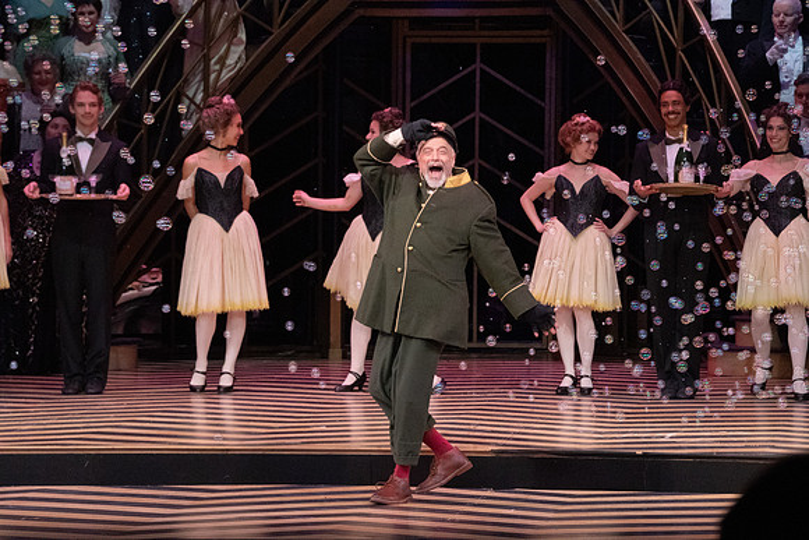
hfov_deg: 10.3
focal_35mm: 200
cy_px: 270
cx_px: 404
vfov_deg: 6.9
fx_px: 4495
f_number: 16
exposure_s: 1/400
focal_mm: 200
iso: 12800
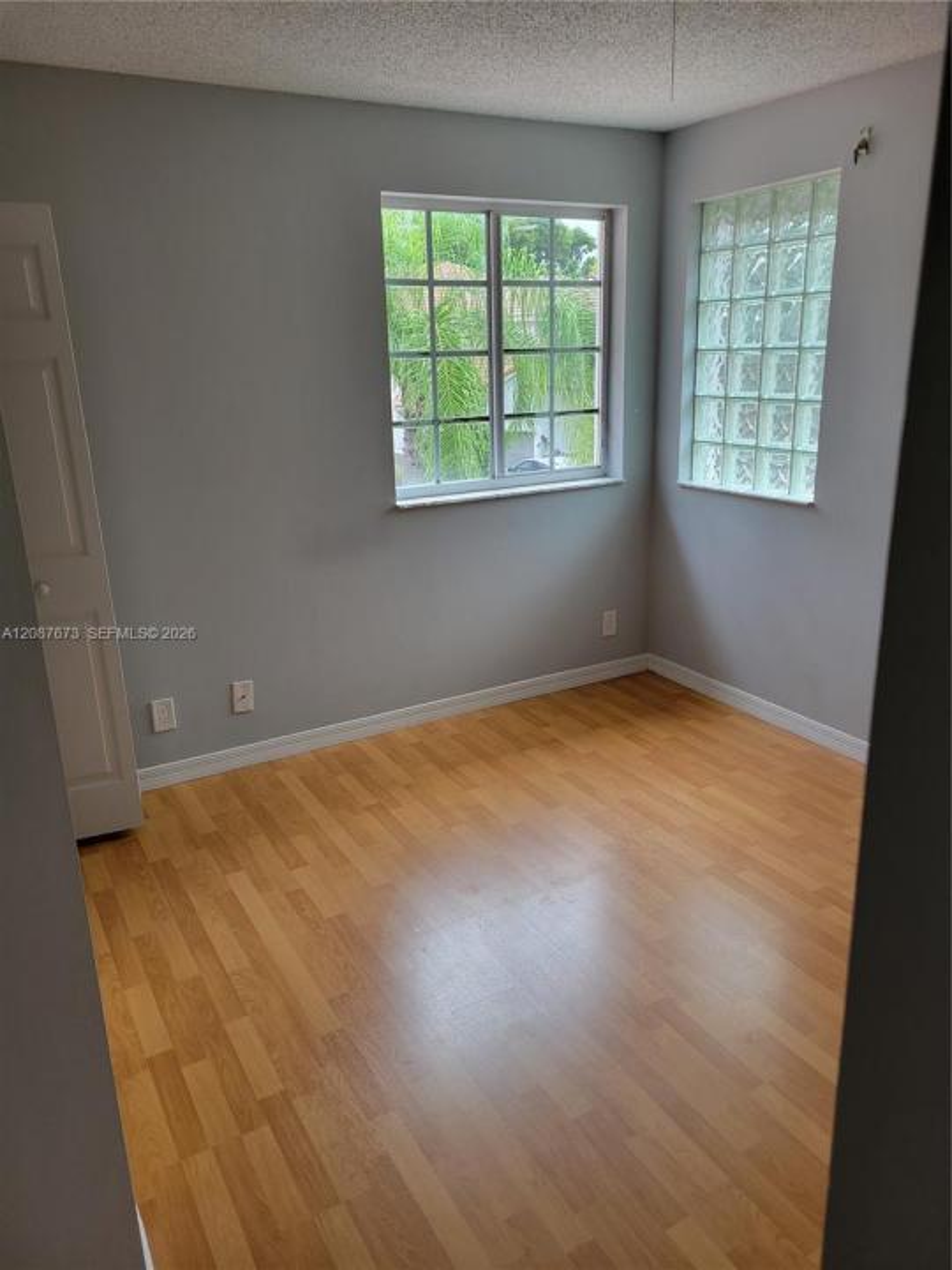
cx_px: 476
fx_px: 953
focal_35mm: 26
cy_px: 635
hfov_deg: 53.1
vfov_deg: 67.3
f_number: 1.8
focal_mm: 5.4
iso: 64
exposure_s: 1/120
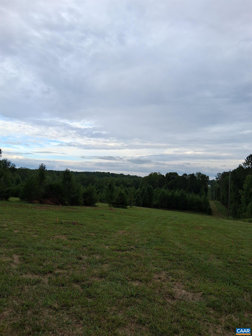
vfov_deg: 67.3
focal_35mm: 26
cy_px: 168
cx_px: 126
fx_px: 252
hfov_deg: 53.1
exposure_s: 1/256
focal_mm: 3.98
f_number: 1.8
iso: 25
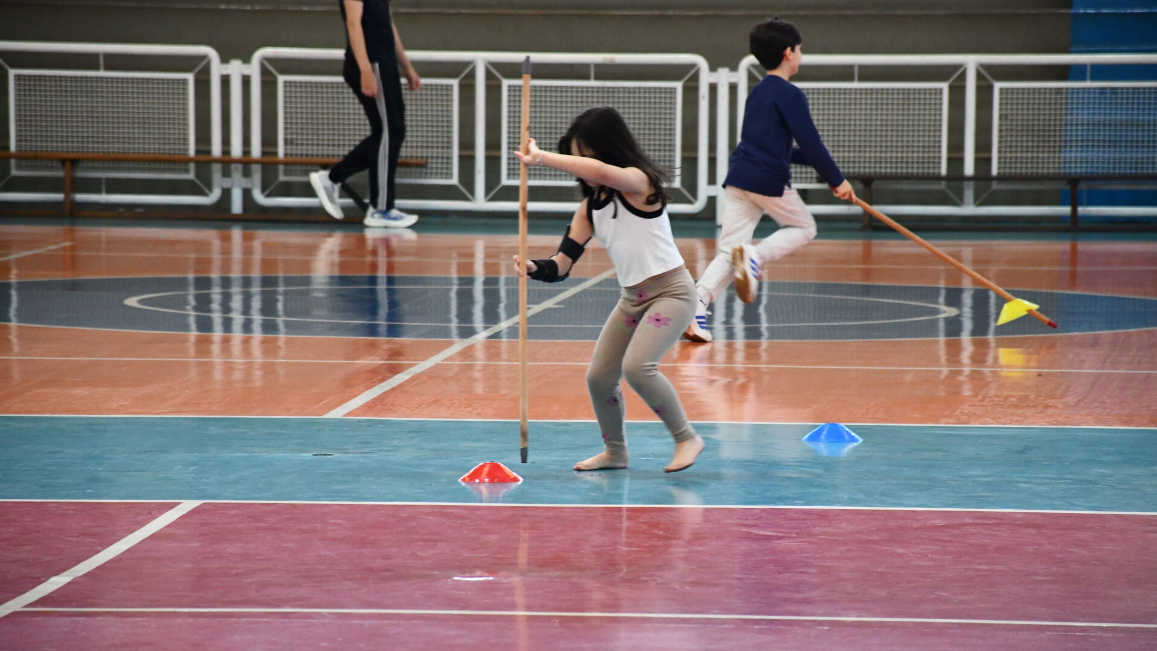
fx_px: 6780
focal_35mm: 221
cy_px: 343
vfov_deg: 5.5
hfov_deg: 9.8
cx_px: 581
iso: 3200
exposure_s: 1/200
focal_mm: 140
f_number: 5.6
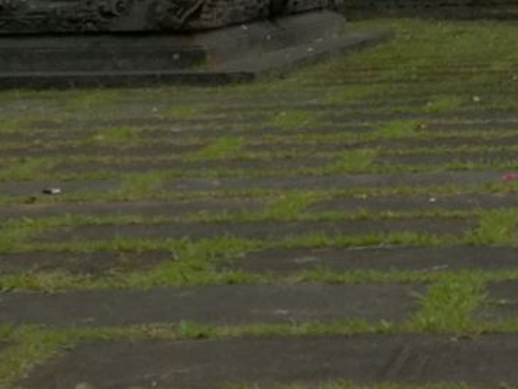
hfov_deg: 12.6
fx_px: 2245
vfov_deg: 9.2
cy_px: -447
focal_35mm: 150
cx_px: 739
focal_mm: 4.5
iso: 50
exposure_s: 1/755
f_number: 2.2
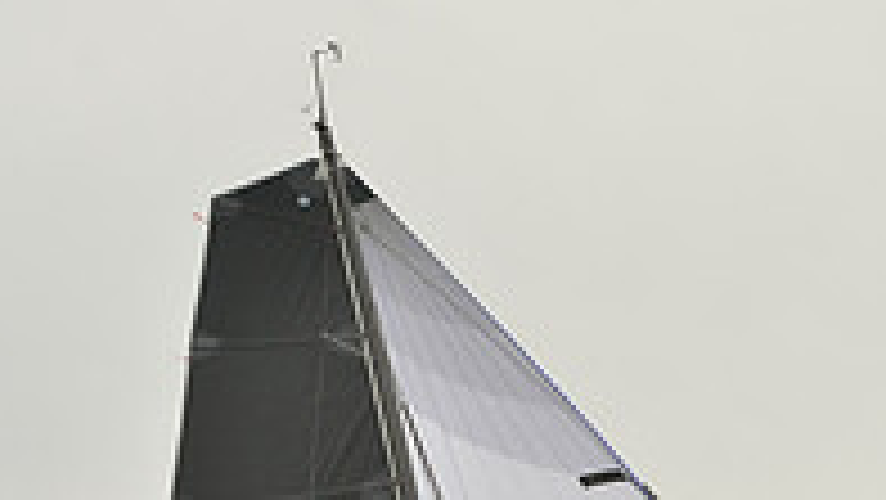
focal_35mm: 216
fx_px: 5077
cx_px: 740
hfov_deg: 9.9
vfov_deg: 5.4
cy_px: 1266
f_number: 7.1
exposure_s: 1/1250
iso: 400
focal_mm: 70
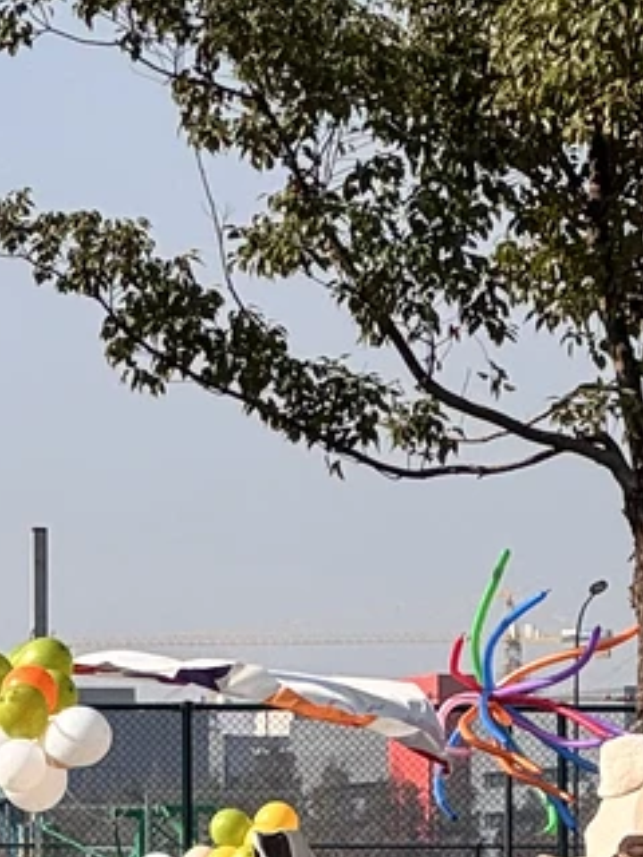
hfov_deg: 4.3
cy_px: 212
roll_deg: -0.4
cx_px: 118
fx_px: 8594
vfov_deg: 5.7
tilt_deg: +4.7
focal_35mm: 347
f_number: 2.8
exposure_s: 1/853
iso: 25
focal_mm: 9
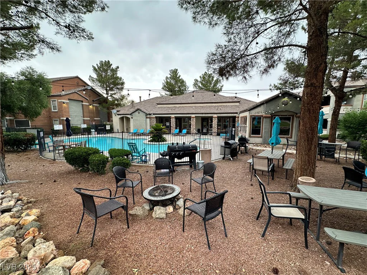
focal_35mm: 14
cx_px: 184
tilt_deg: -5.8
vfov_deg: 85.7
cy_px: 138
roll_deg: +0.0
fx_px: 148
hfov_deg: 102.1
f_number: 2.2
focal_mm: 2.22
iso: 64
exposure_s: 1/99
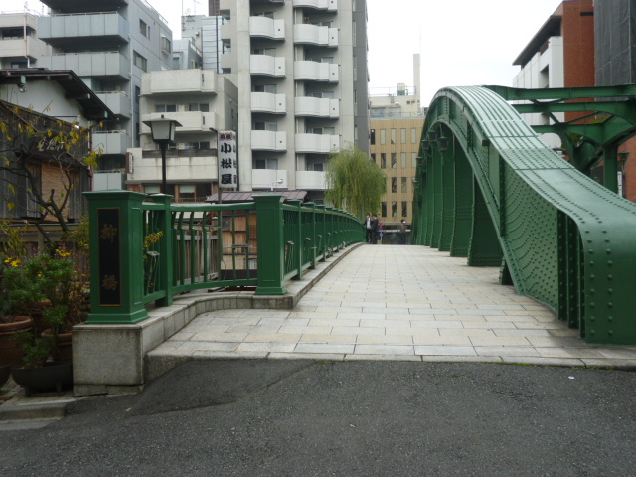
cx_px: 318
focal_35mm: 36
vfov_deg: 39.7
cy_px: 238
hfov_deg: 51.4
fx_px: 661
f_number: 3.5
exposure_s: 1/160
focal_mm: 6.4
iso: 100
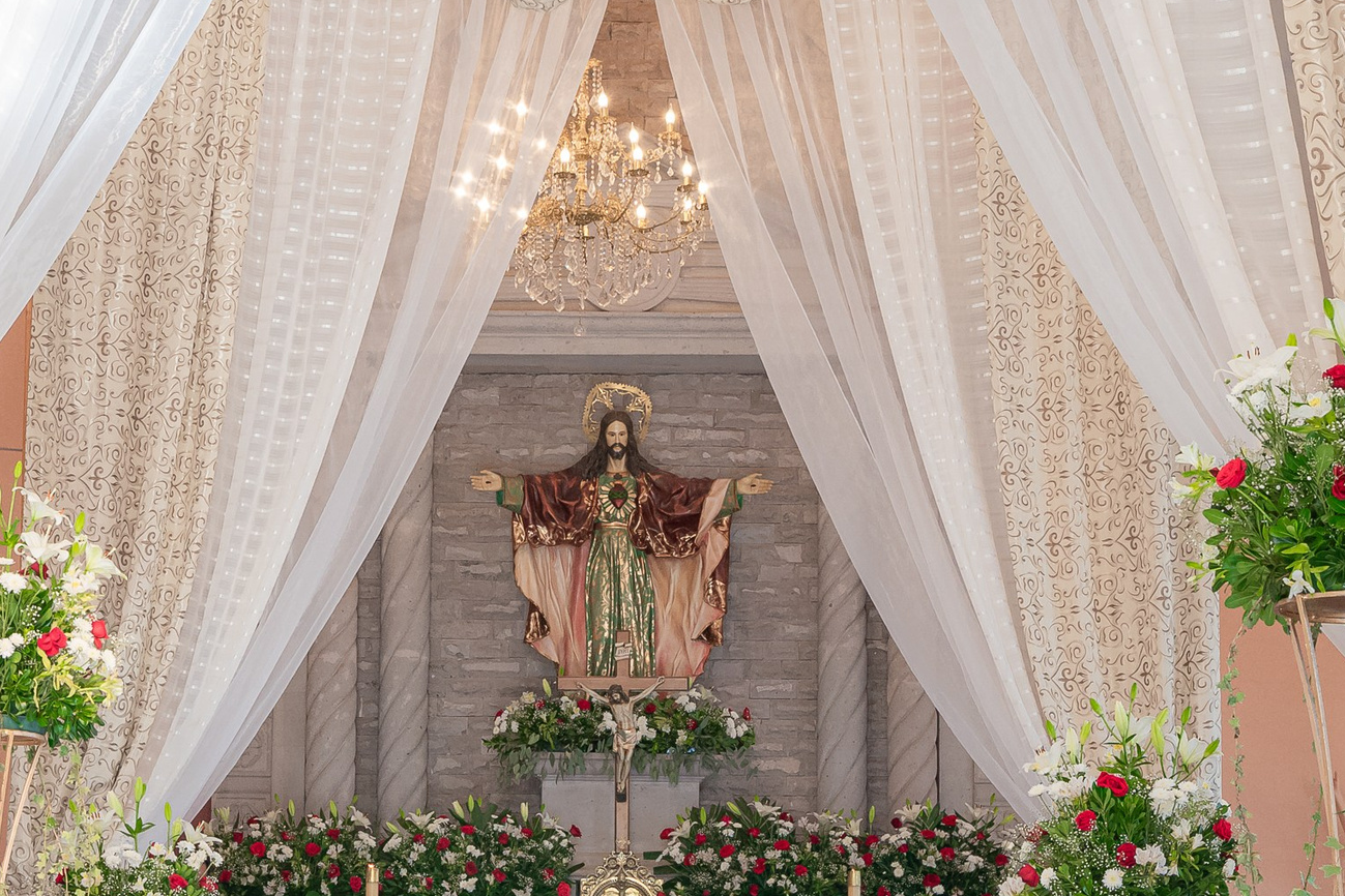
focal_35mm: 113
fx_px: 4221
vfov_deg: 12.1
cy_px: 713
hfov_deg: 18.1
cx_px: 497
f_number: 9
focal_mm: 54
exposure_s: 1/125
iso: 1600
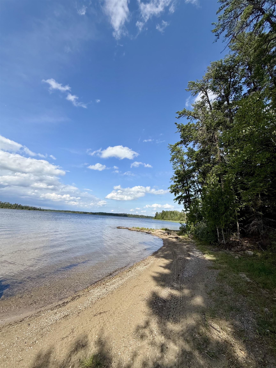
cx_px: 138
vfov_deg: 102.1
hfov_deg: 85.7
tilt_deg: +13.7
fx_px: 149
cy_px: 184
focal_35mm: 14
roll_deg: -4.4
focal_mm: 2.22
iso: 50
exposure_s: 1/2506
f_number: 2.2
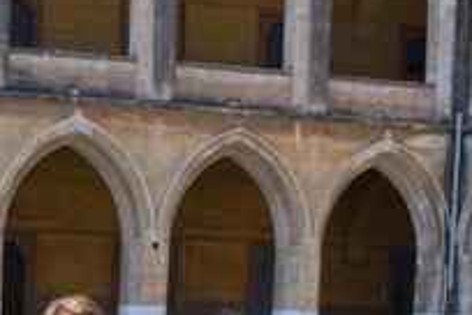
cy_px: 369
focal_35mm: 94
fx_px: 1232
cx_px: -222
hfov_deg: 19.2
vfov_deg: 14.1
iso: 100
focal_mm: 20
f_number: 5.6
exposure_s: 1/125
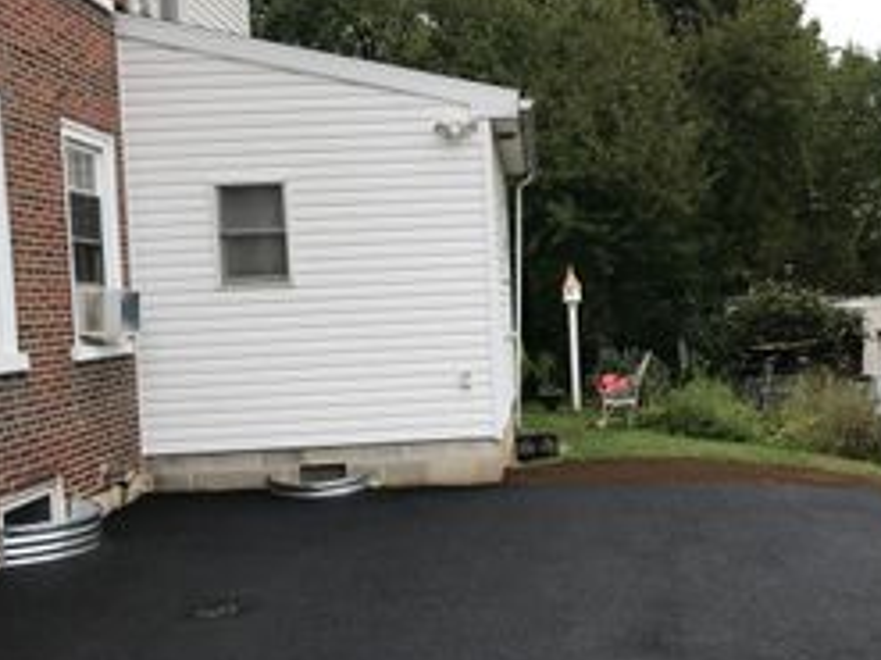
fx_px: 1068
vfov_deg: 34.3
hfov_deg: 44.4
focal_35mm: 42
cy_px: 342
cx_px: 560
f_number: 1.8
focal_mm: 3.99
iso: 20
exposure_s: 1/591
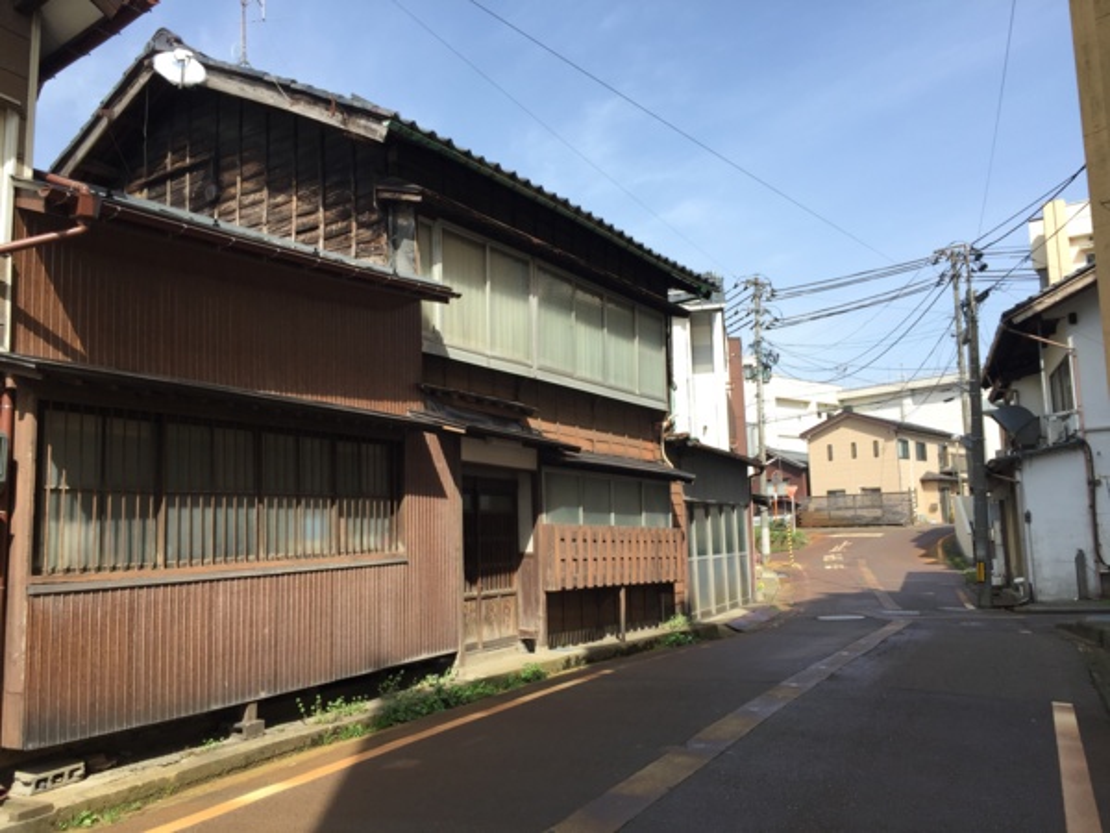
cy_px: 416
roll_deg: +1.8
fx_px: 930
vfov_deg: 48.2
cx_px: 555
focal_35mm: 29
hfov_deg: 61.7
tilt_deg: +6.8
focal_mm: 4.15
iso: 32
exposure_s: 1/879
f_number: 2.2
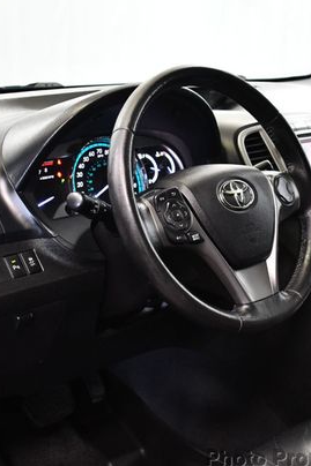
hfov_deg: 23.7
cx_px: 192
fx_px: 739
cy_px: 234
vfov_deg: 35.1
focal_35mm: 57
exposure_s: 1/60
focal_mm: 24
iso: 3200
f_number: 3.8
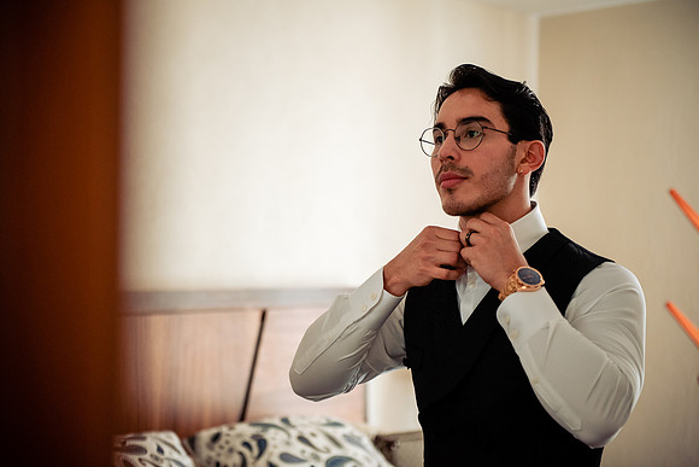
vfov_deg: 19.5
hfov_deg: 28.8
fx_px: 1359
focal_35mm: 70
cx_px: 350
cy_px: 234
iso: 1250
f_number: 2.8
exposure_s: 1/100
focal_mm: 70
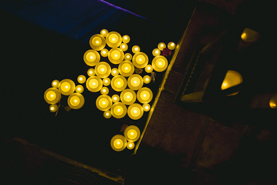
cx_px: 138
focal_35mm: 28
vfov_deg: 46.4
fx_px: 215
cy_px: 92
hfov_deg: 65.5
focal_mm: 28
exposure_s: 1/60
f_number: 2.8
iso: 1000
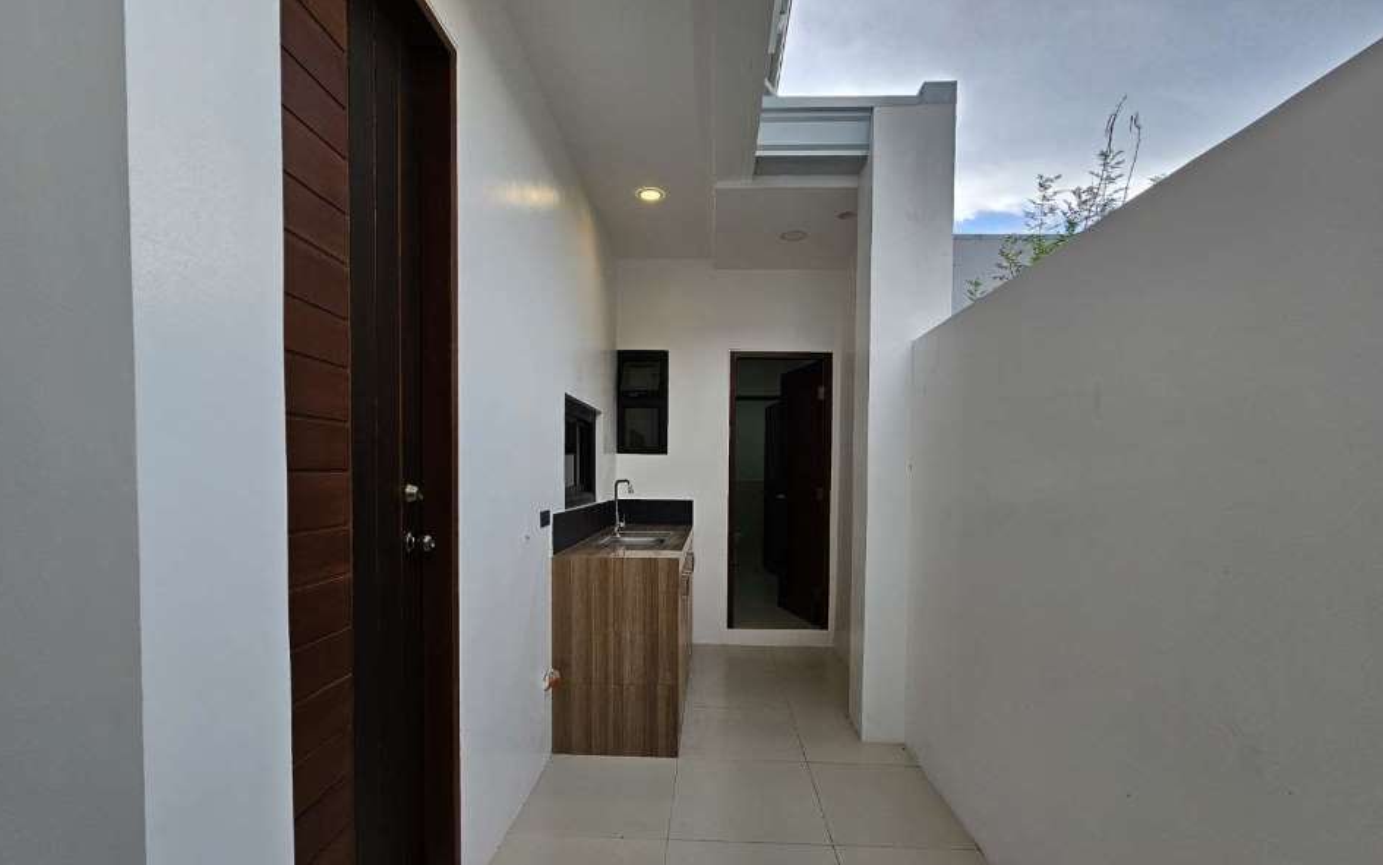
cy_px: 502
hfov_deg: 105.3
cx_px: 694
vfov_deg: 78.1
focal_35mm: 14
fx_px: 528
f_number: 2.2
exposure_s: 1/210
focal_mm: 2.2
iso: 50
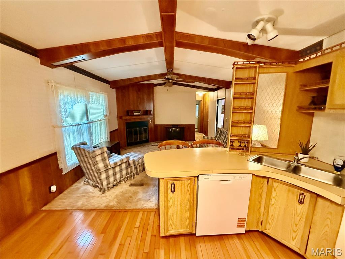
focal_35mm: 14
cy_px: 130
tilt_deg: -7.2
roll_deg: +0.8
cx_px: 172
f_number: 2.2
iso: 1000
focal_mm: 2.22
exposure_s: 1/60
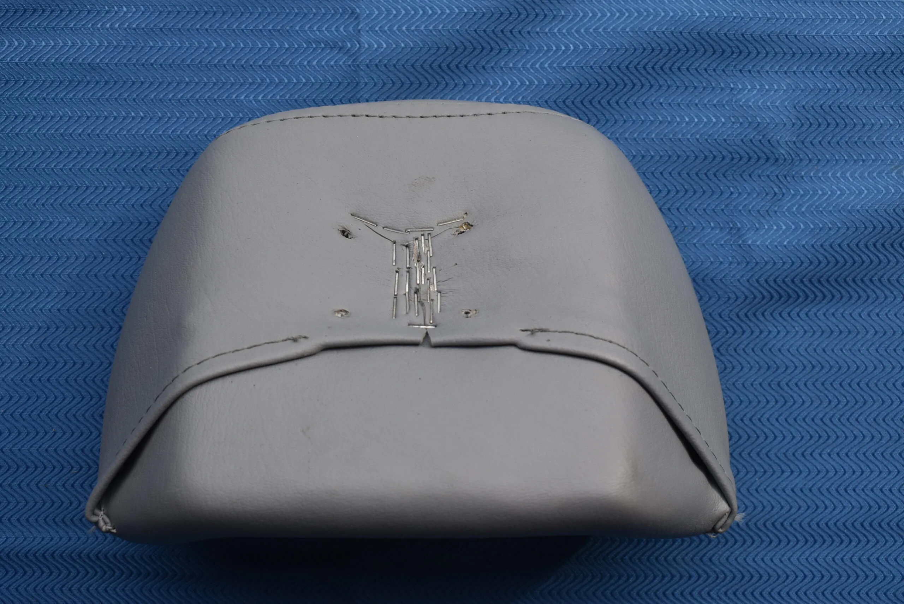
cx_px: 452
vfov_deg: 26.5
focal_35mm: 51
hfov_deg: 38.9
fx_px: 1282
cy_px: 302
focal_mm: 34
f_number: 7.1
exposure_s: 1/250
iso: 200
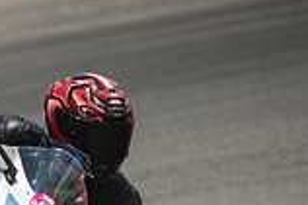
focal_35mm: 1541
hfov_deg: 1.3
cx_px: -162
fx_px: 13170
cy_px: 290
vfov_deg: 0.9
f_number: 2.8
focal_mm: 280
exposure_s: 1/4000
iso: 400
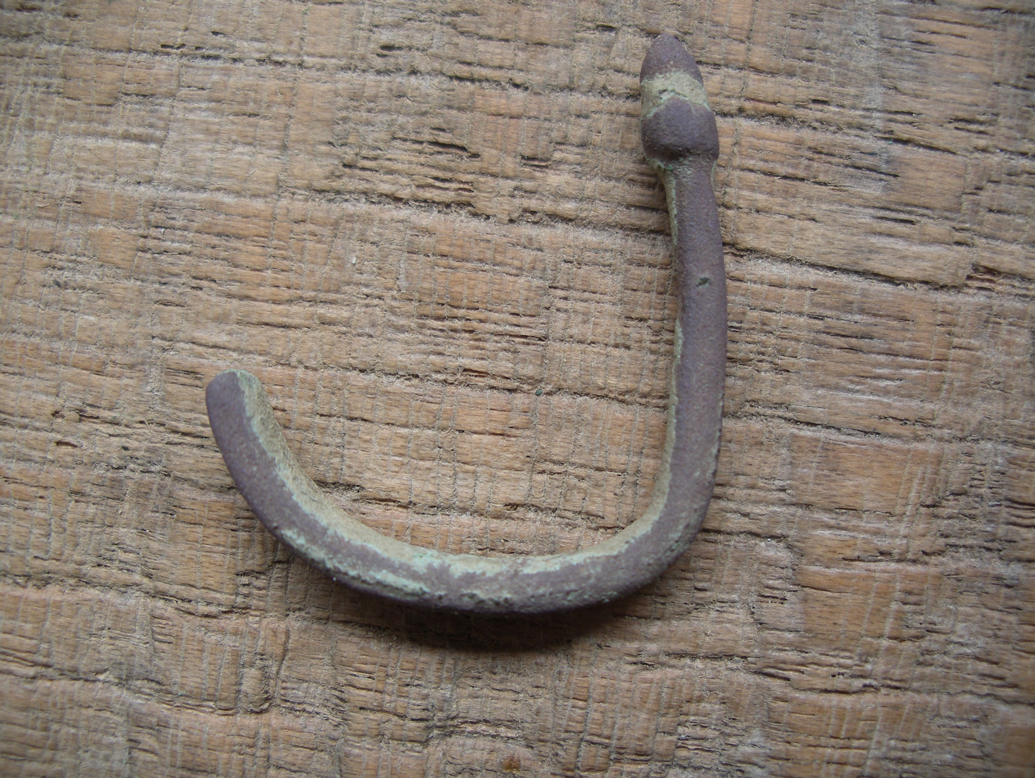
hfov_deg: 50.1
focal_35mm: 37
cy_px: 389
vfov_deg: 38.7
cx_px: 518
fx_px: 1107
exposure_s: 1/80
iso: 80
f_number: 2.8
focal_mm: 7.8
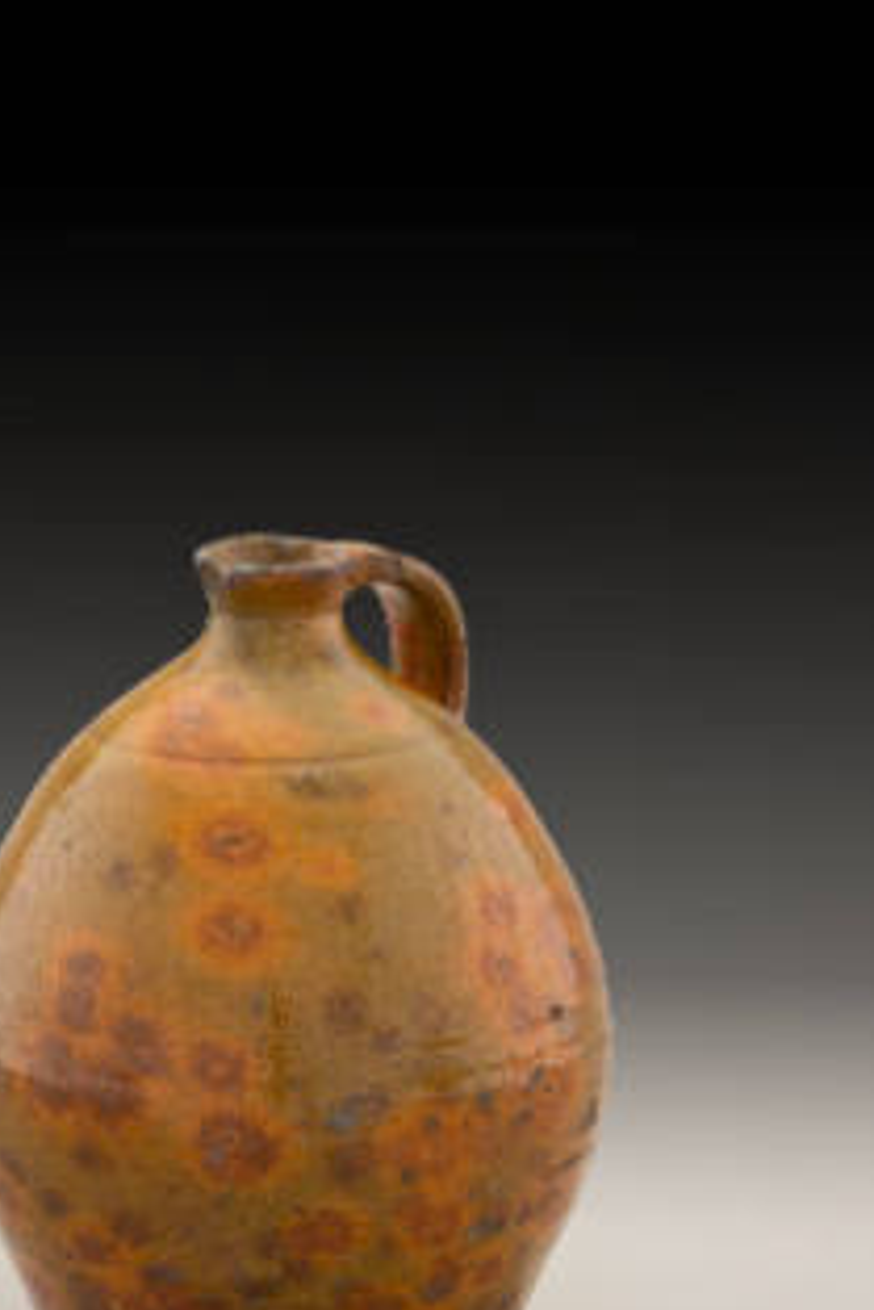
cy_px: 845
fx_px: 3419
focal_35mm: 94
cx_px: 282
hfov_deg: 14.5
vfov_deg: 21.6
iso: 100
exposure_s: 1/125
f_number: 32
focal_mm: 60
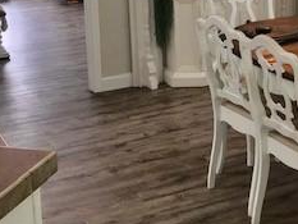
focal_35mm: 77
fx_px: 663
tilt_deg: -12.2
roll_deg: +1.0
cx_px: 221
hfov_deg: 25.0
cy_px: 23
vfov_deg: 18.8
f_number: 1.8
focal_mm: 3.99
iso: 20
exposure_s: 1/41
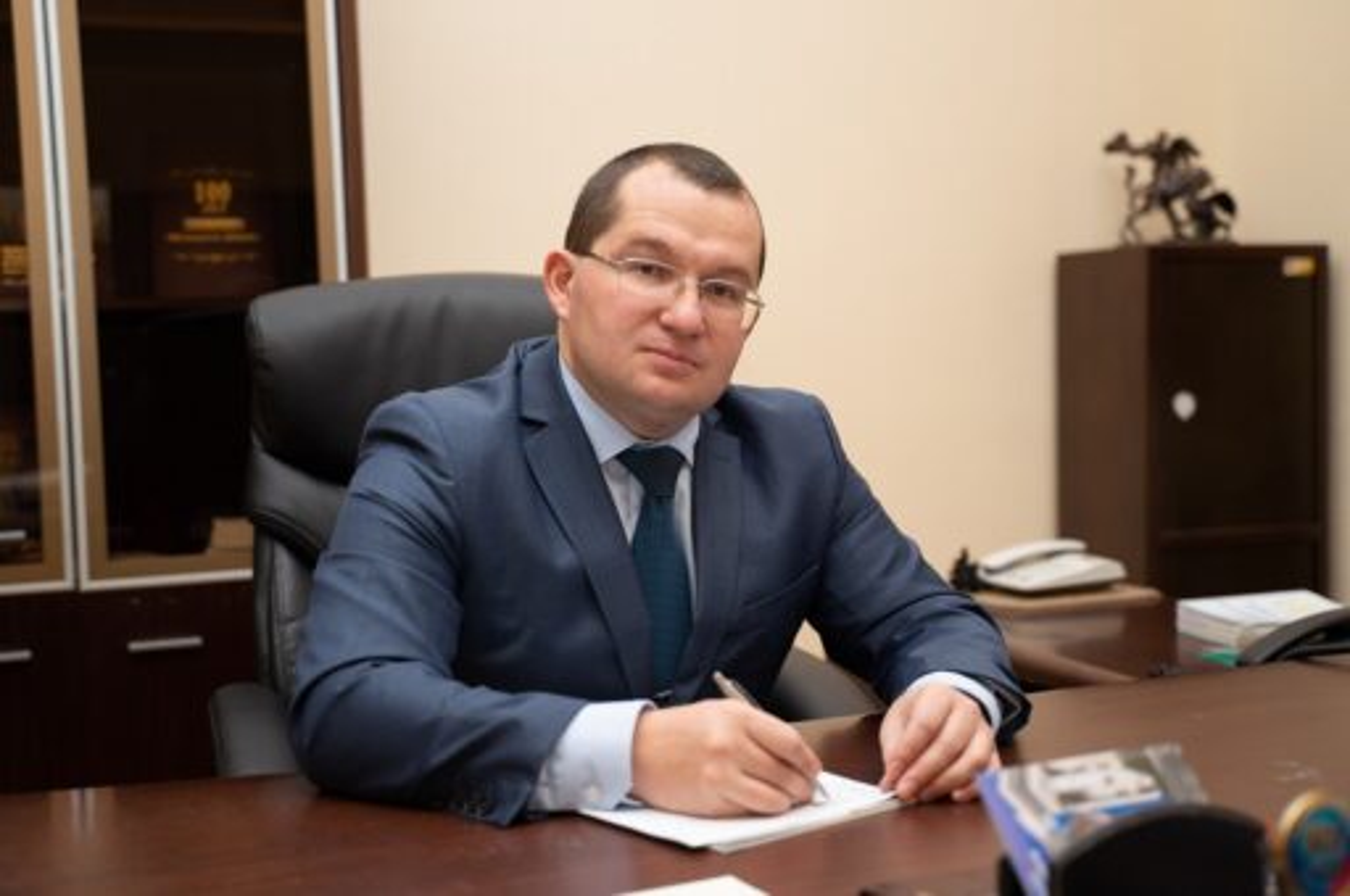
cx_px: 675
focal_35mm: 50
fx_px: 1873
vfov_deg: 26.9
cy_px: 448
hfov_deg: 39.6
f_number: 2.8
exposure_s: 1/160
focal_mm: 50
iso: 320
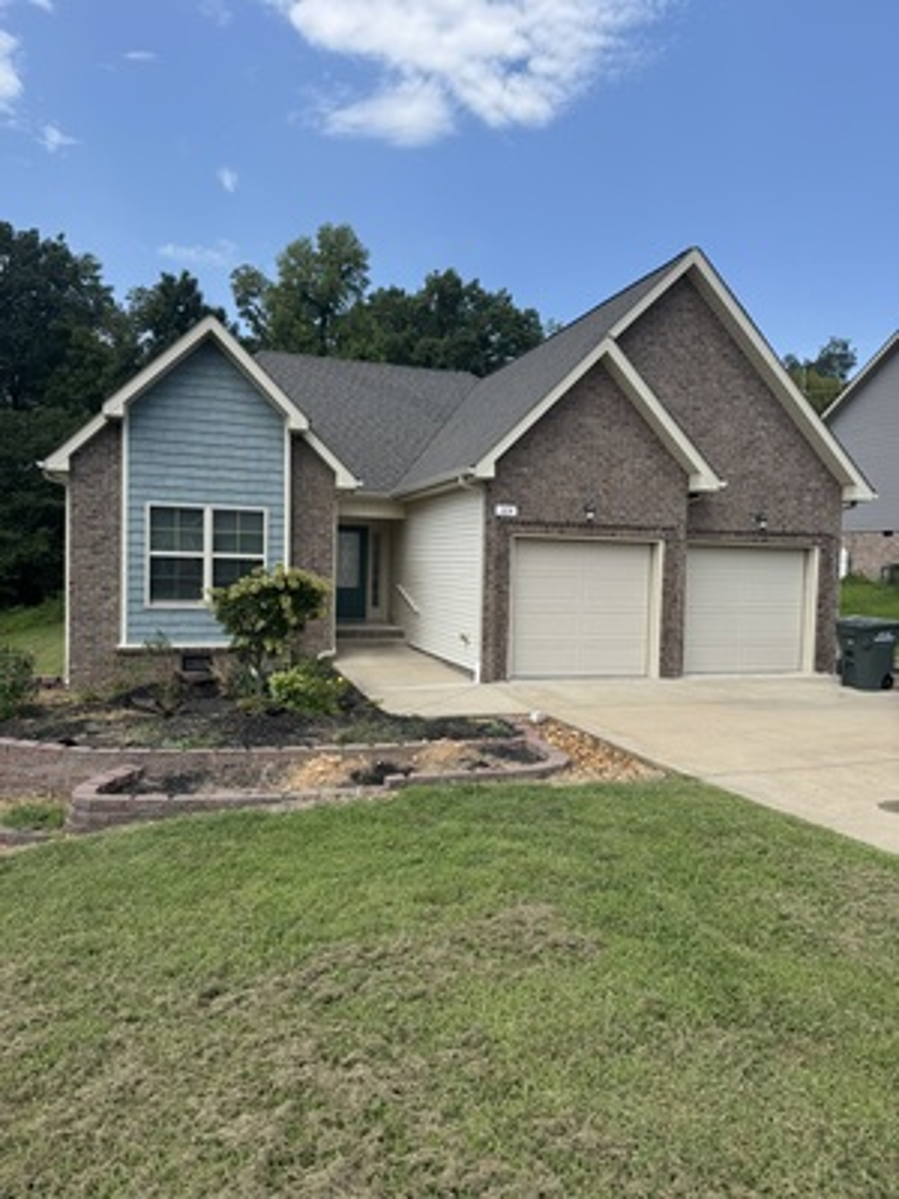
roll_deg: -1.0
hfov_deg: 56.8
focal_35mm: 24
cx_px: 450
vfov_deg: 71.6
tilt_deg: -2.7
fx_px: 831
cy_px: 600
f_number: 1.78
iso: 80
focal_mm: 6.76
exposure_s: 1/3413
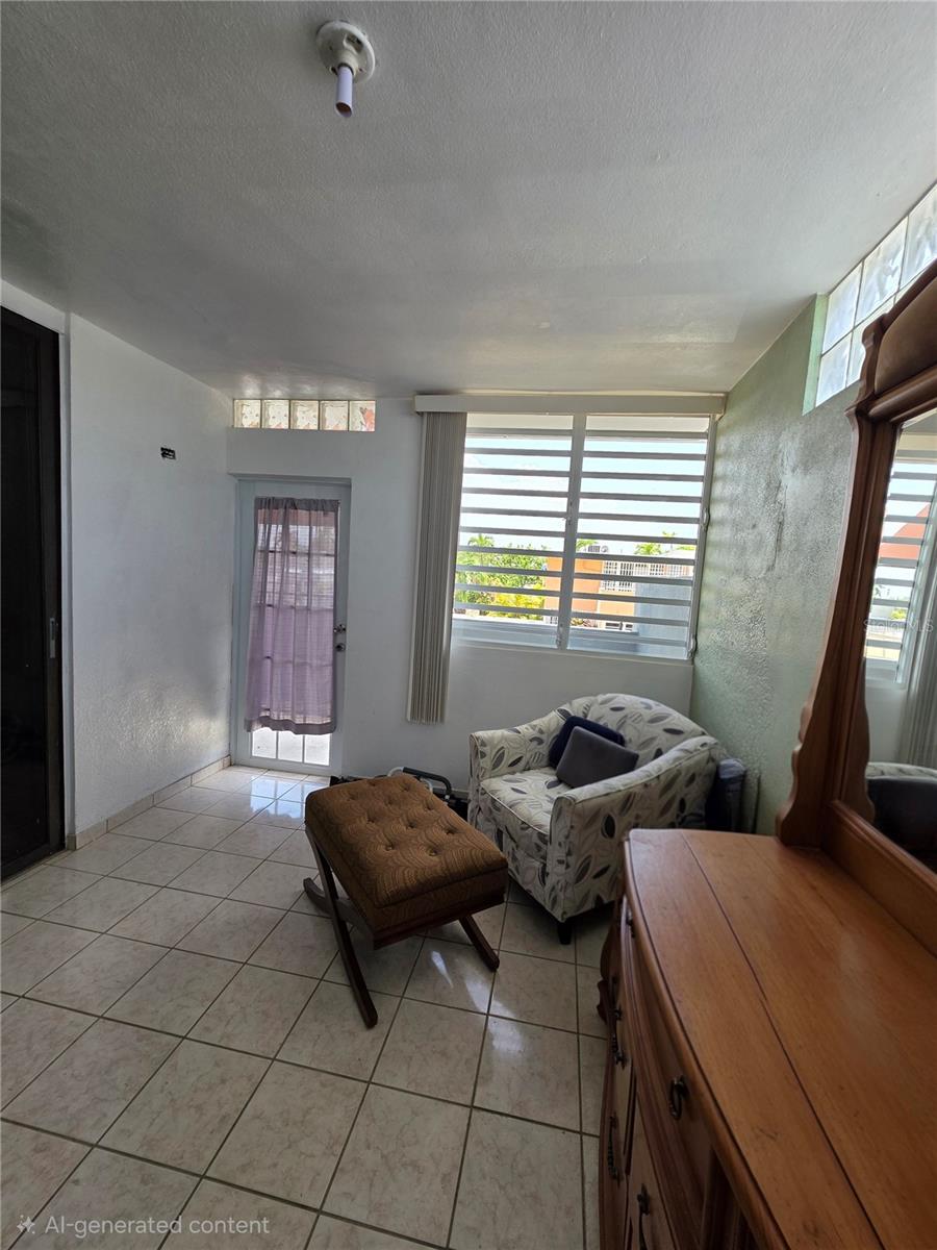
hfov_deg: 89.9
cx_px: 468
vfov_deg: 106.2
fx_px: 469
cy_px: 625
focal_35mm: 13
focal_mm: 2.2
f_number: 1.9
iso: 40
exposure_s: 1/120
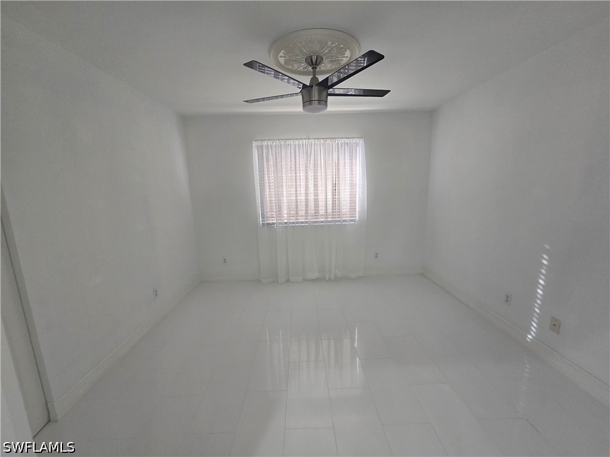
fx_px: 229
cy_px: 228
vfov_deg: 89.9
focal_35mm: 13
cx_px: 305
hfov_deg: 106.2
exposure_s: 1/60
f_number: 2.2
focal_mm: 2.2
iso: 125
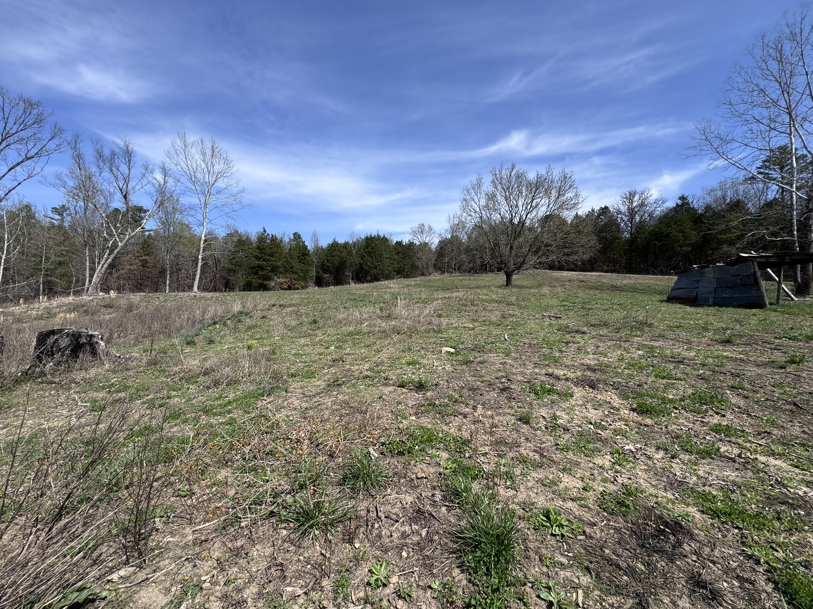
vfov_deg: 85.7
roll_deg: -1.9
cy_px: 304
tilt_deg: -0.4
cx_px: 406
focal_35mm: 14
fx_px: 329
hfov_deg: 102.1
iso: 50
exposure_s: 1/1789
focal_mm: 2.22
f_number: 2.2
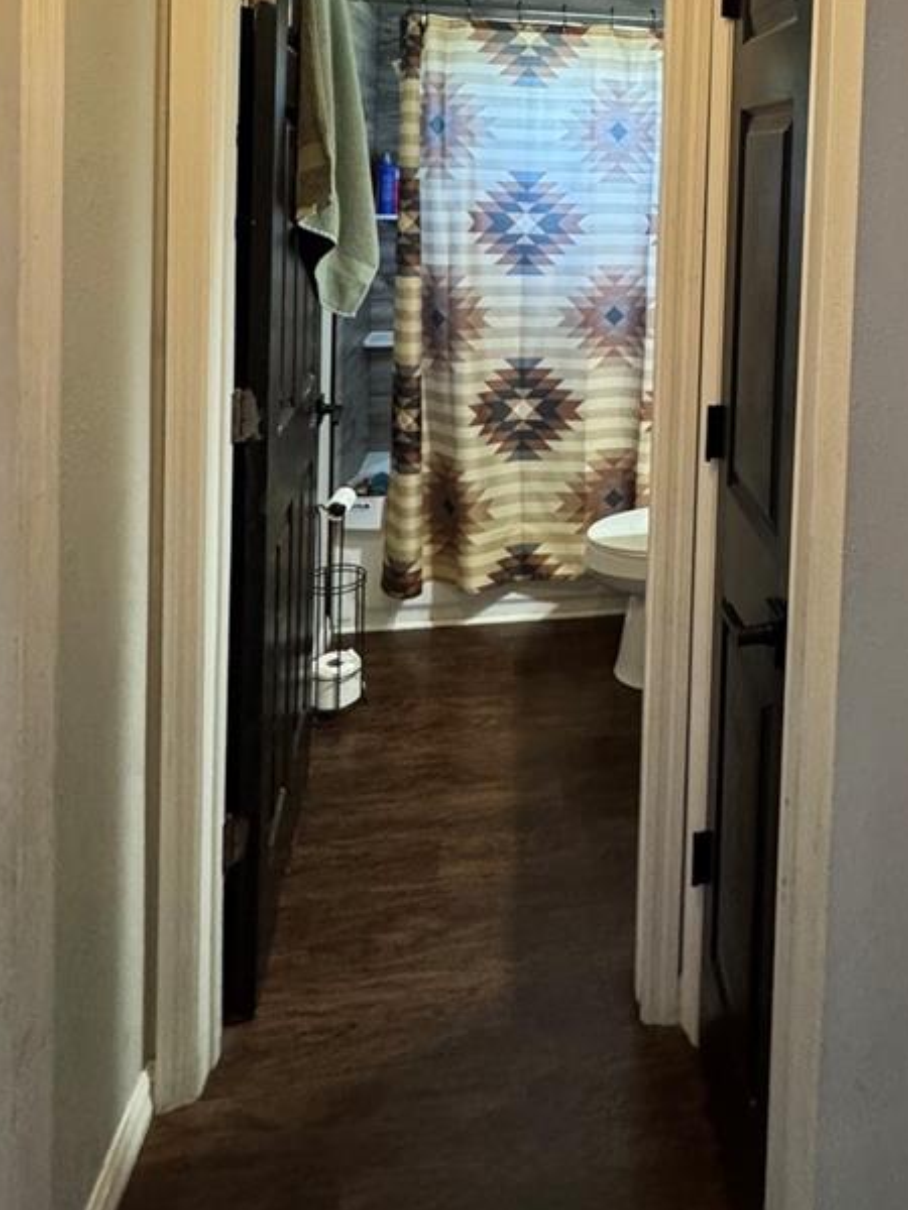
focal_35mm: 28
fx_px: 979
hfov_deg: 46.7
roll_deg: -1.6
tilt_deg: -1.9
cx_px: 747
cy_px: 198
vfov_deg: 57.4
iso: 640
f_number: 2.2
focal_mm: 2.22
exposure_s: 1/60
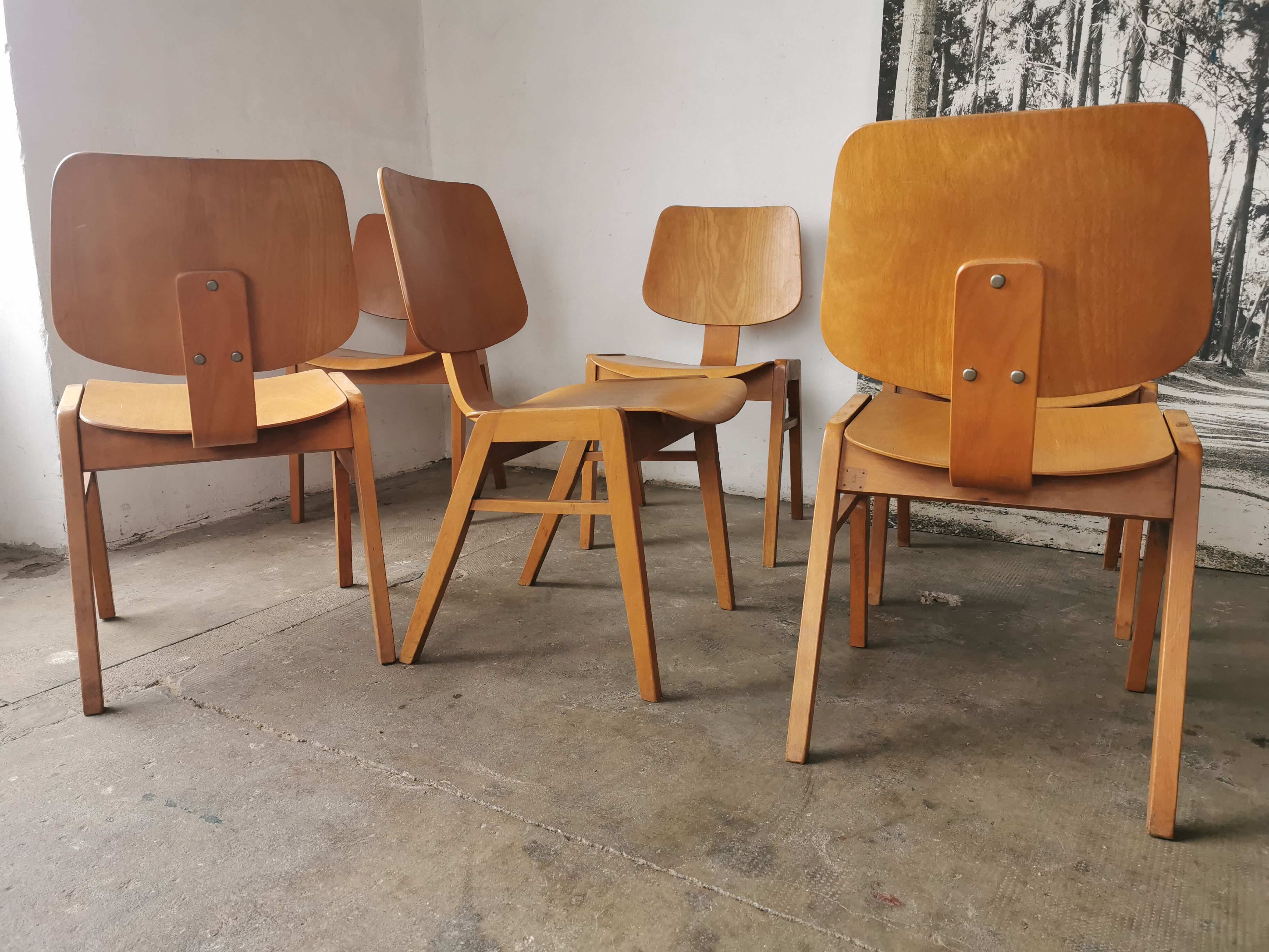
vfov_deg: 51.4
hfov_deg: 65.3
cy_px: 476
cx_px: 634
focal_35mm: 27
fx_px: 990
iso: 160
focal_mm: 5.56
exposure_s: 1/100
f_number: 1.6
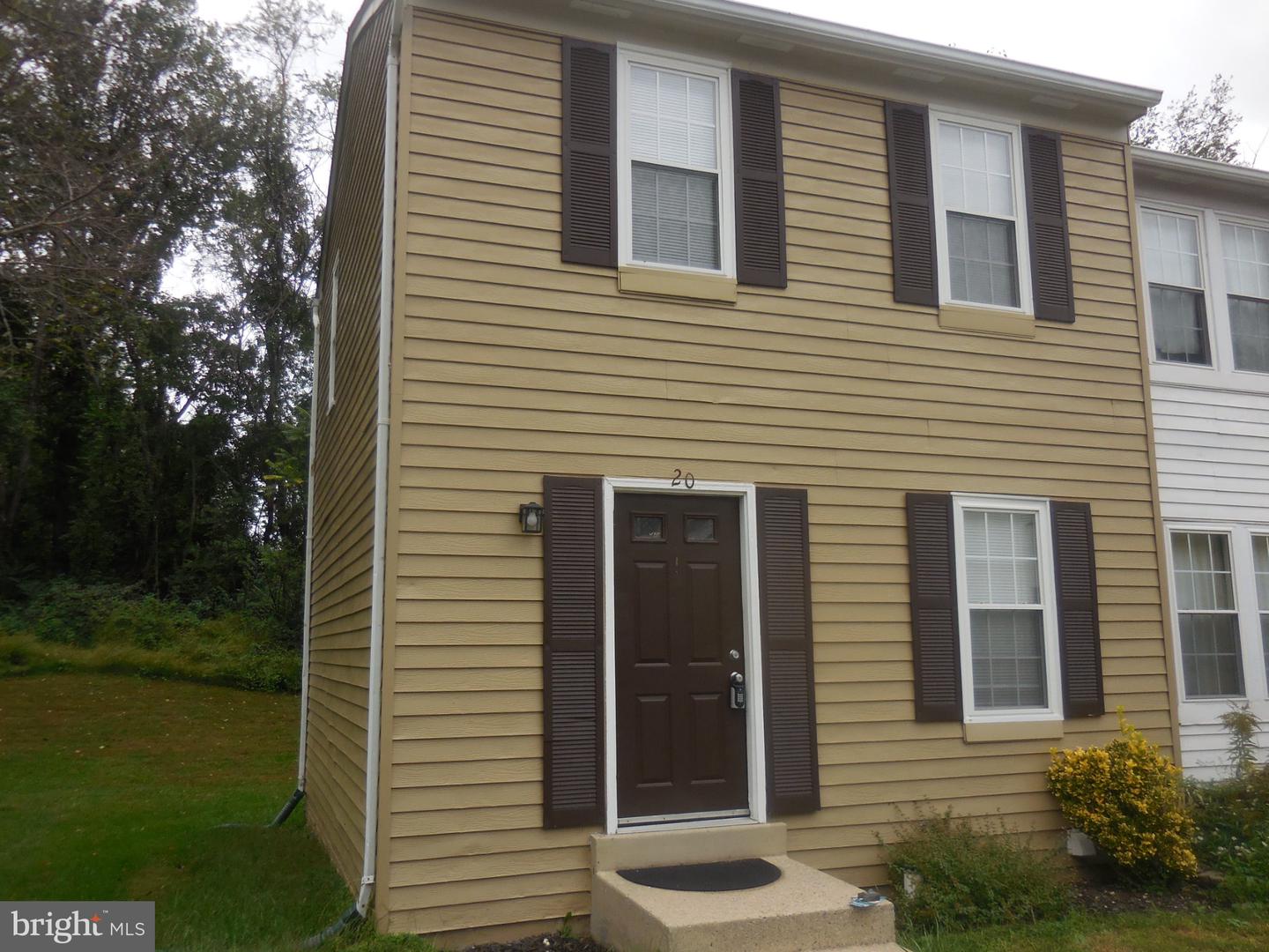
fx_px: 1026
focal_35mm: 28
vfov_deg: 49.7
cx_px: 634
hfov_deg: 63.4
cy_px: 476
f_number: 3.5
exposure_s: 1/320
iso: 125
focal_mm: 5
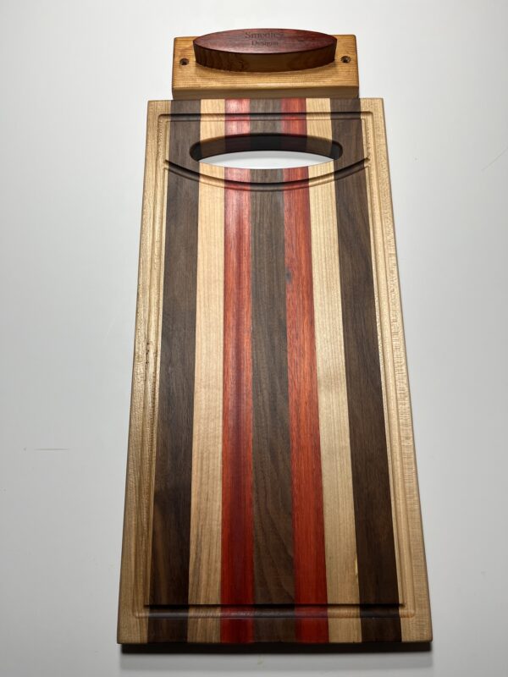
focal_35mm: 26
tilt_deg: -73.5
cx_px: 254
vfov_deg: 67.3
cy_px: 338
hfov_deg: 53.1
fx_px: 509
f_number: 1.6
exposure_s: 1/120
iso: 64
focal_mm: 5.1
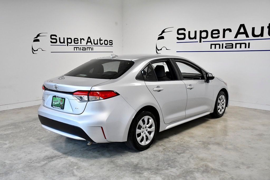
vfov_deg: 38.9
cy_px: 90
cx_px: 135
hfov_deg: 55.8
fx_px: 255
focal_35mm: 34
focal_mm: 23
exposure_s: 1/800
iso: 2500
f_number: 5.6
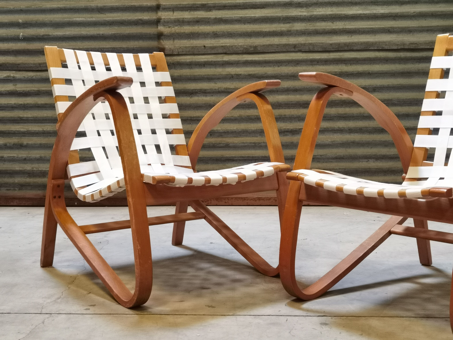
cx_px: 226
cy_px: 170
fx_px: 628
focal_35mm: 48
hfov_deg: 39.7
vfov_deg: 30.3
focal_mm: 6.71
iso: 320
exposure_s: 1/33.3
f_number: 1.9
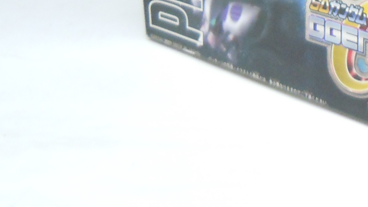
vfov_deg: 11.8
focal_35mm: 97
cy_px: -133
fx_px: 947
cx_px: 423
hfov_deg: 20.8
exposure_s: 1/20
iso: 400
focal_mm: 5.4
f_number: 3.5
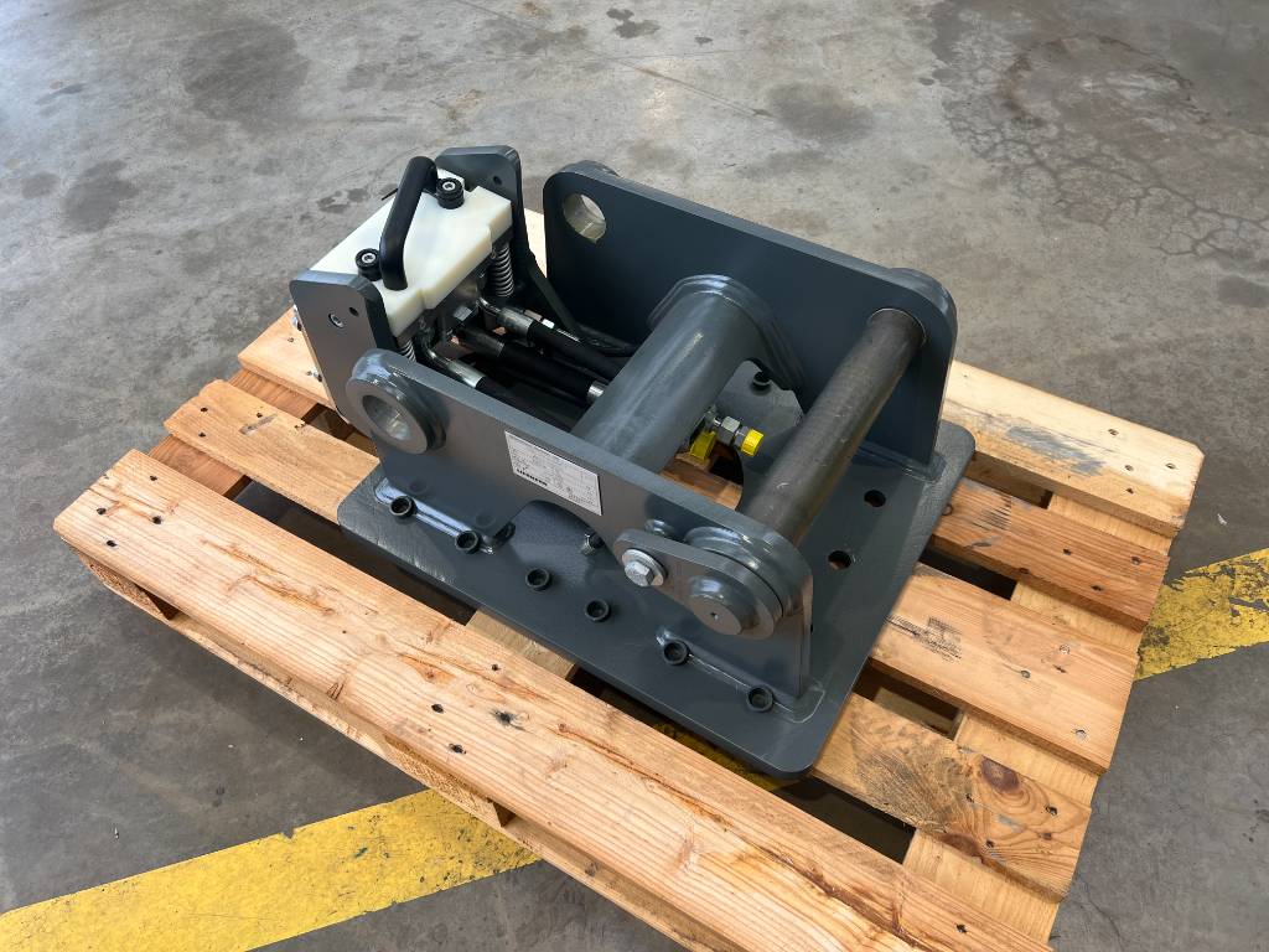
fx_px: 953
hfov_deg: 67.3
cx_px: 634
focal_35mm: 26
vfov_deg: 53.1
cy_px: 476
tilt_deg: -52.9
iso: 32
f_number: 1.5
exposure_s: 1/141
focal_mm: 5.7
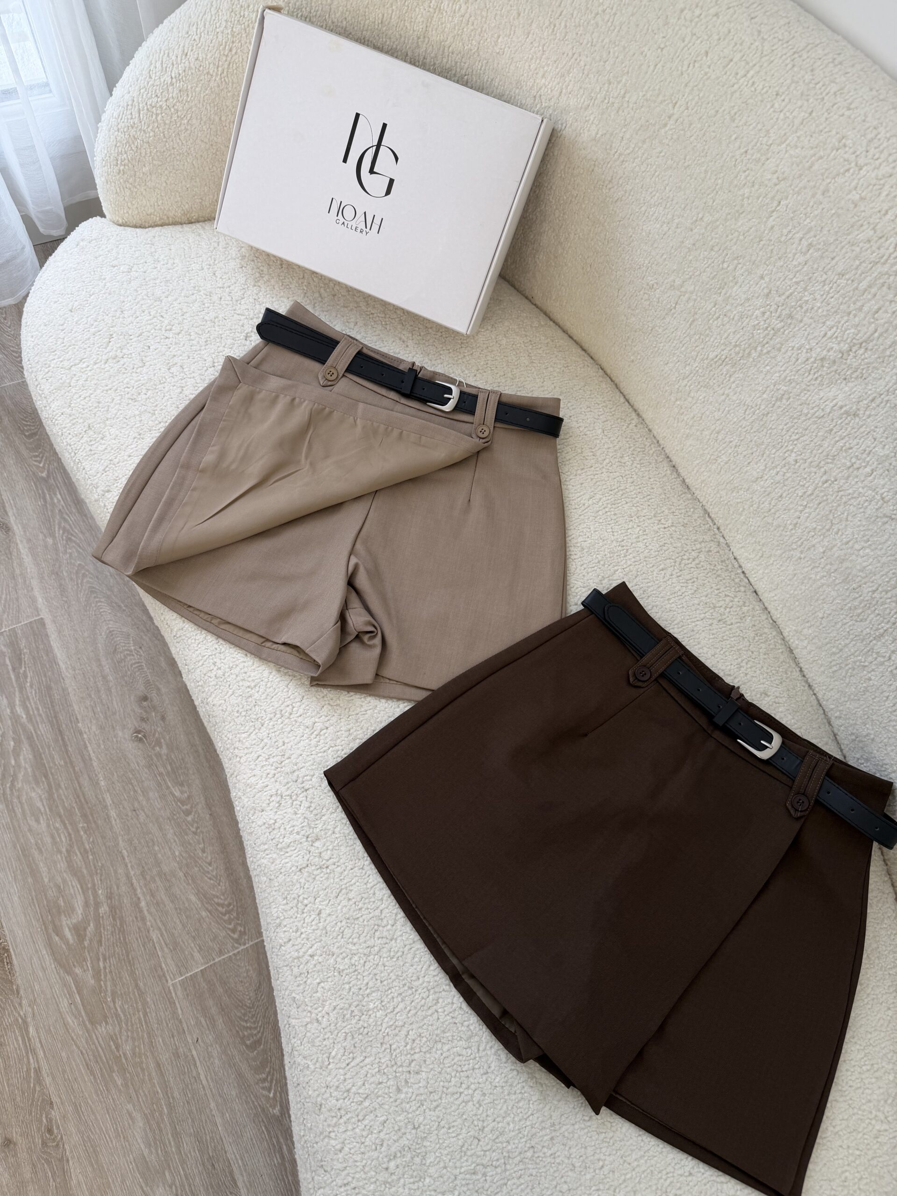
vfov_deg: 71.6
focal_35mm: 24
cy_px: 598
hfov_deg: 56.8
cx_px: 448
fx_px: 829
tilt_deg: -64.0
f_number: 1.78
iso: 100
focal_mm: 6.76
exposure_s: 1/100
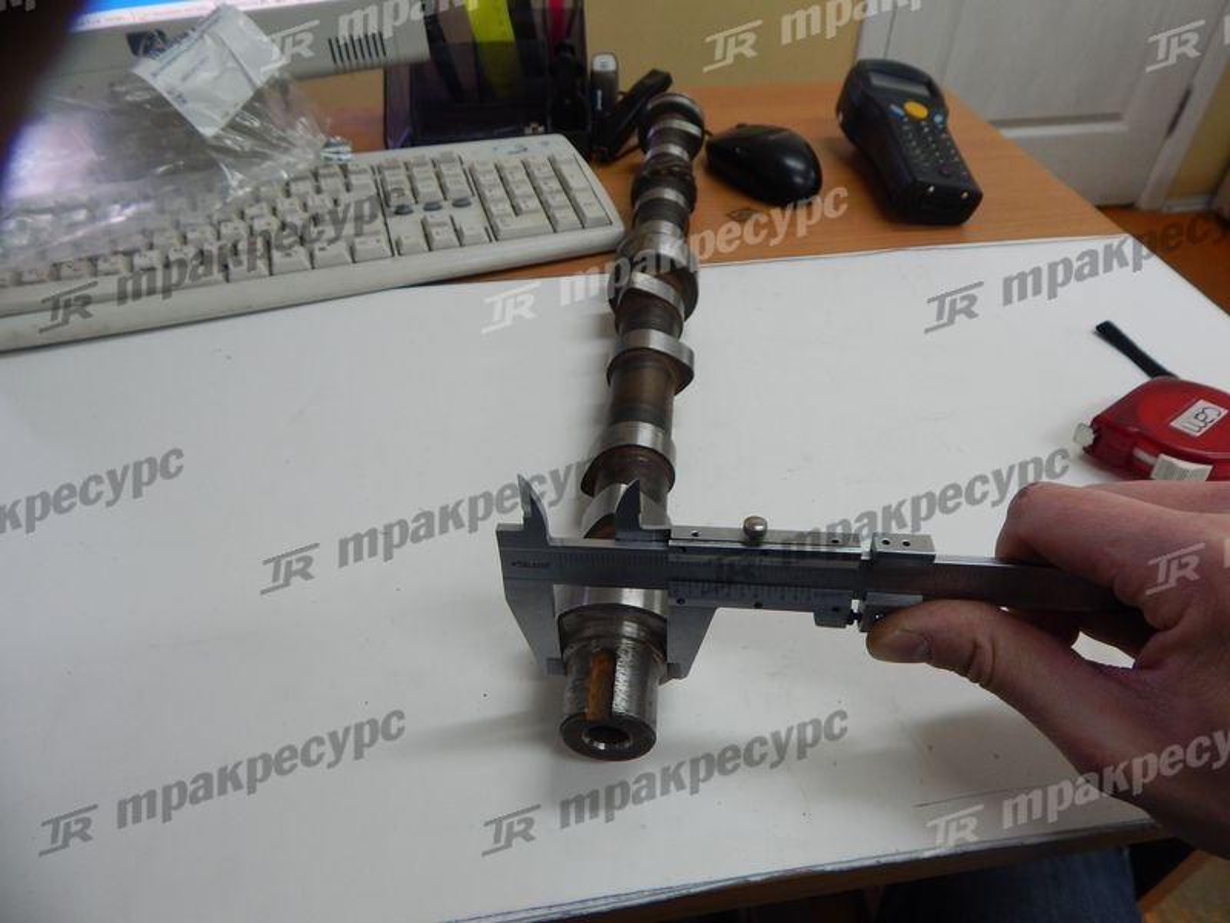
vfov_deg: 61.1
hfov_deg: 76.4
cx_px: 615
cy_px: 462
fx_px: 782
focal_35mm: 22
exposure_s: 1/30
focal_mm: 4
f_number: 3
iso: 200
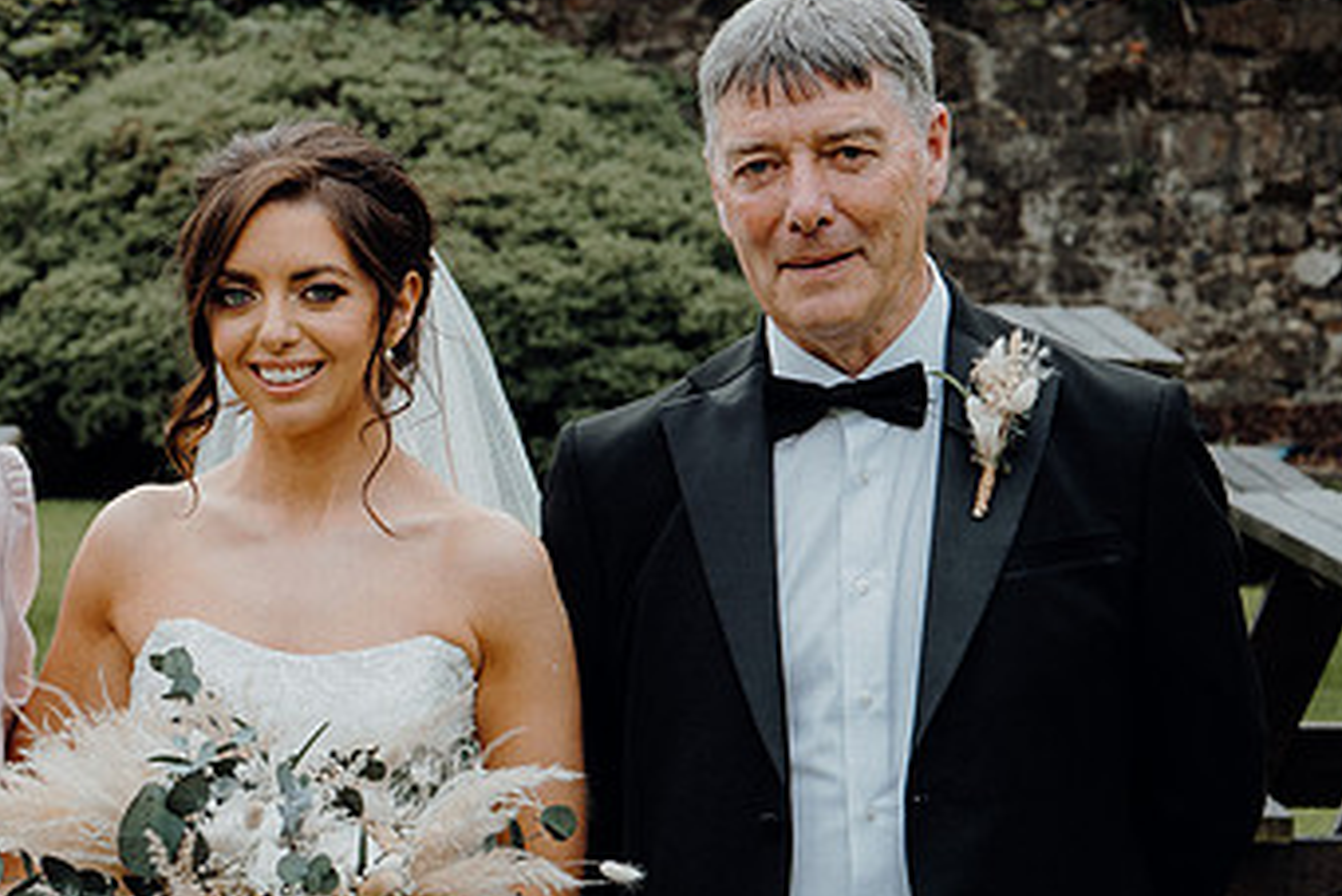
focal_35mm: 179
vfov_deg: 7.7
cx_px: 339
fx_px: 6675
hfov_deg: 11.5
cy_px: 448
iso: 125
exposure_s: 1/160
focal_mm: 70
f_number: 6.3
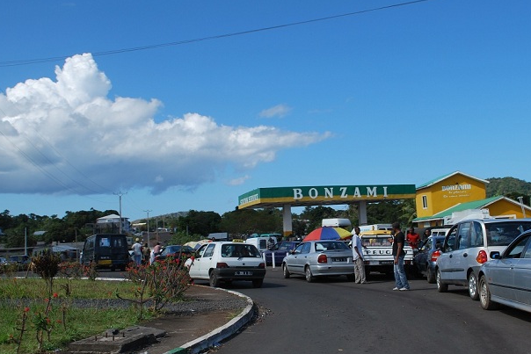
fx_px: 605
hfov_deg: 47.2
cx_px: 308
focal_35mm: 41
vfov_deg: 32.6
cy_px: 174
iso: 100
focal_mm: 22
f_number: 9
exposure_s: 1/320
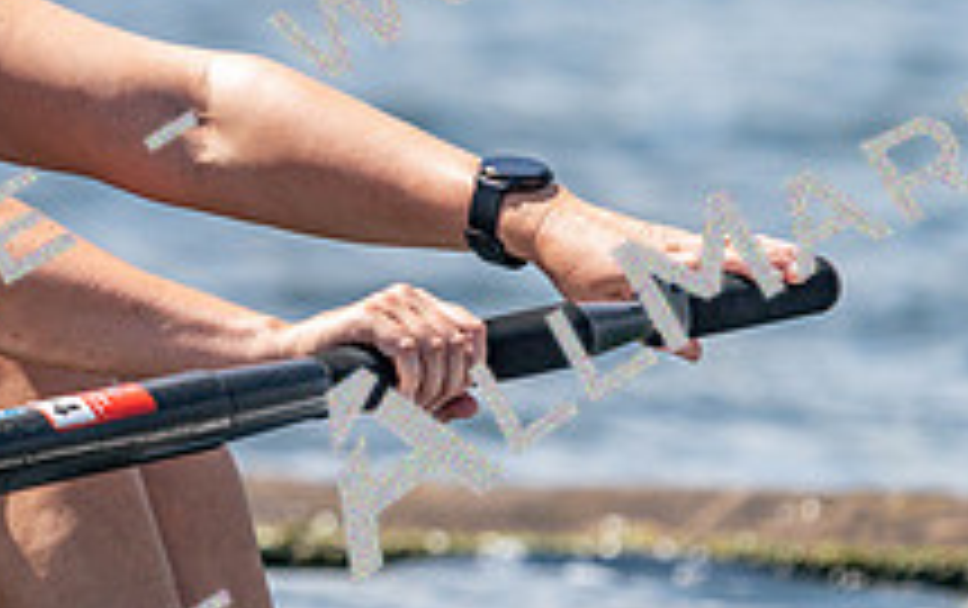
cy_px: 155
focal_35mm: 1180
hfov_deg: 1.8
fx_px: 31170
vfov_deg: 1.1
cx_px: -59
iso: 400
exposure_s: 1/2000
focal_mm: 430
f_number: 6.3
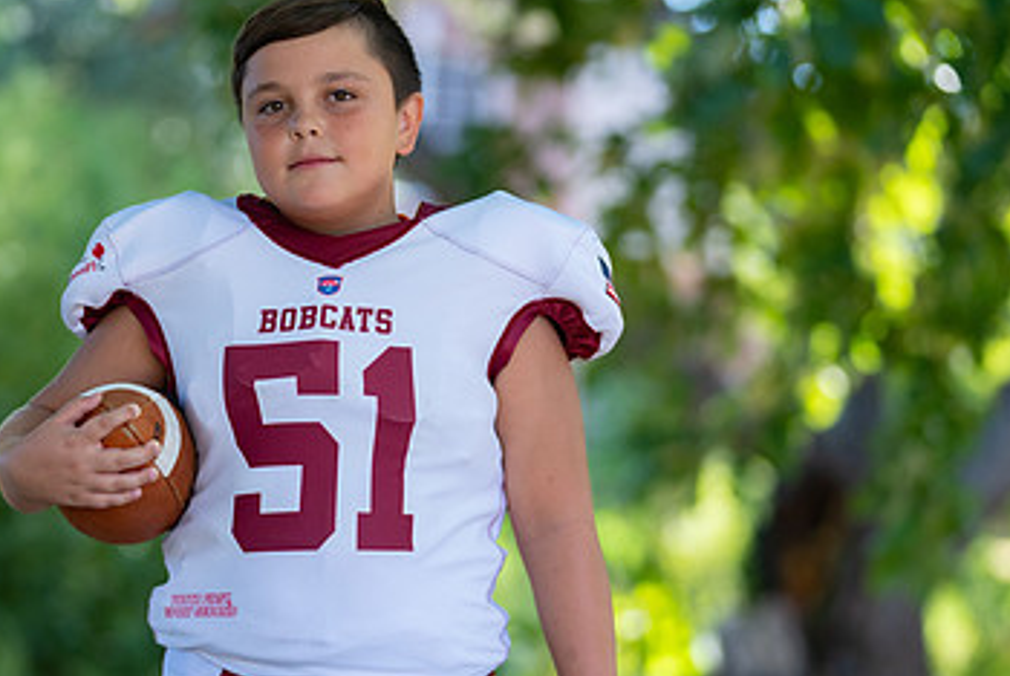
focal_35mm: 202
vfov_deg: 6.8
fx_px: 5672
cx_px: 332
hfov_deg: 10.2
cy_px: 403
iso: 160
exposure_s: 1/320
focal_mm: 122
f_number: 2.8
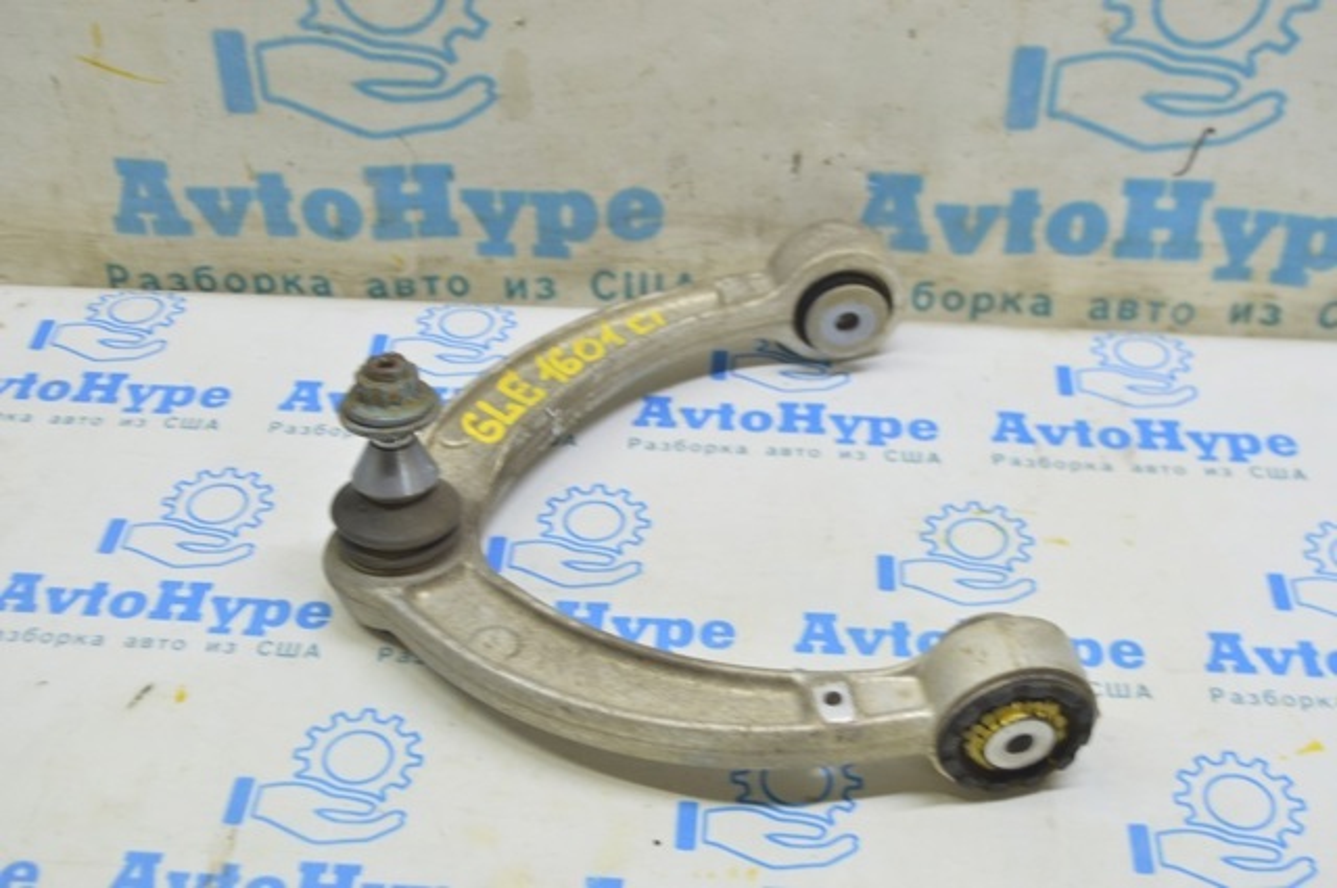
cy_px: 444
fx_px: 1892
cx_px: 668
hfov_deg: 38.9
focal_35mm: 51
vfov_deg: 26.4
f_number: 5.6
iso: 400
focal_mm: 34
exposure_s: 1/20
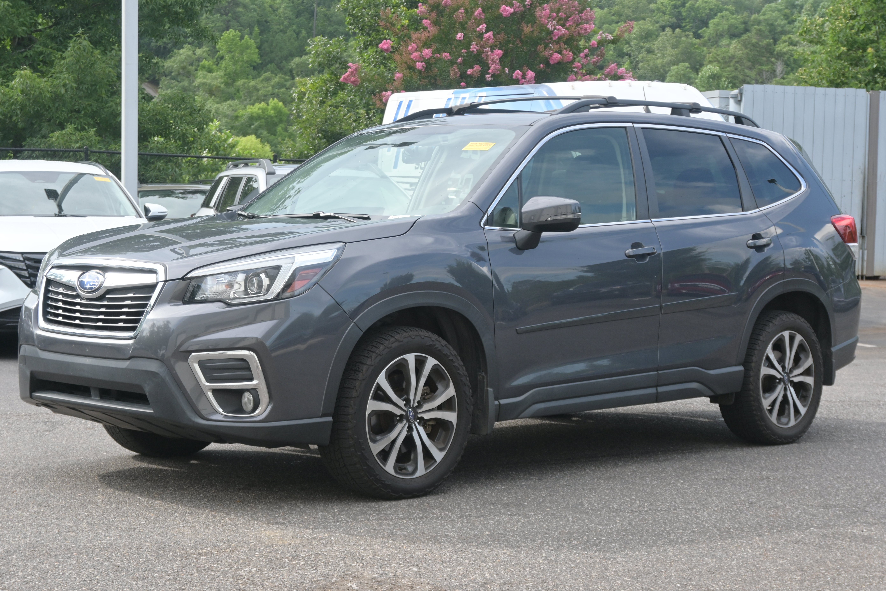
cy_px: 296
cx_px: 443
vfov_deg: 22.1
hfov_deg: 32.6
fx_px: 1513
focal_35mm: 62
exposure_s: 1/250
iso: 220
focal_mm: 41
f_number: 5.6
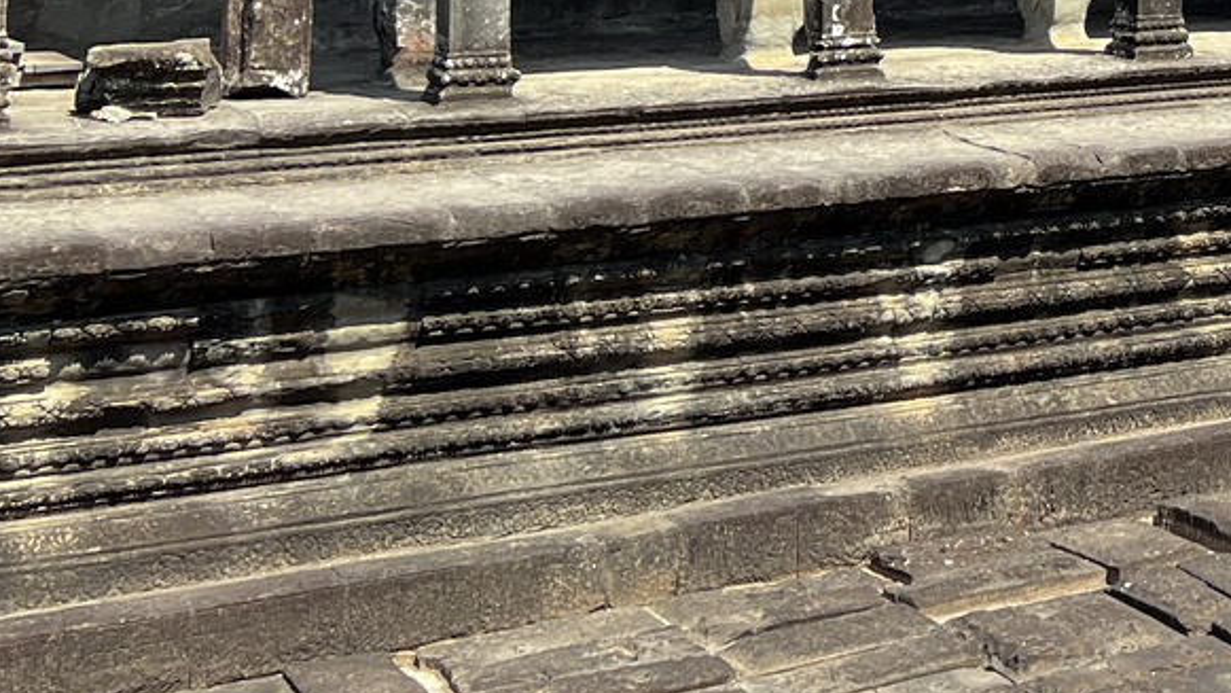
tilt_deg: +2.8
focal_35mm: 78
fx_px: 2546
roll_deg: +0.3
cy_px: -295
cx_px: 1519
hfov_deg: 24.4
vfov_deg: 14.6
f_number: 1.5
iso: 50
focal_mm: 5.7
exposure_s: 1/1209
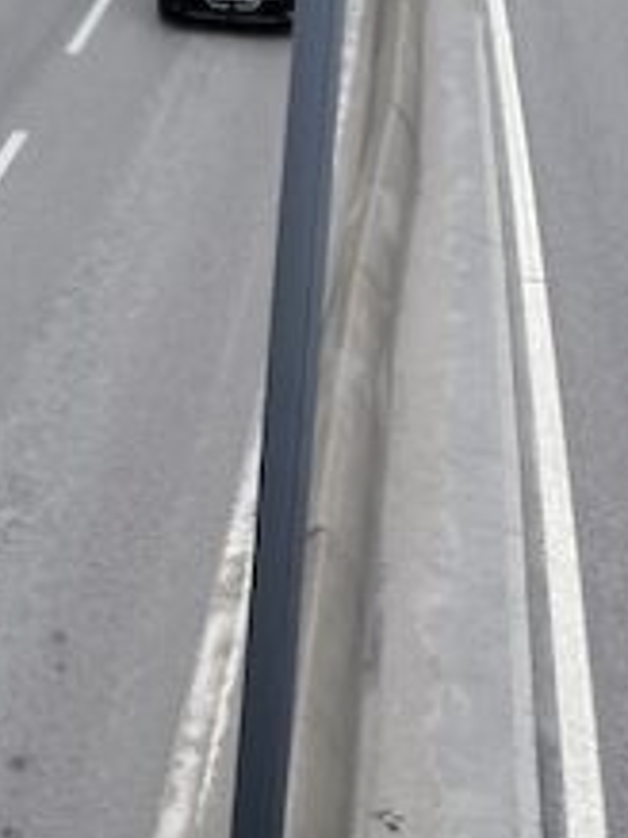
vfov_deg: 23.0
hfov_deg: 17.6
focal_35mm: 83
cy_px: 96
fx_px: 2010
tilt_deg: -17.0
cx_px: 96
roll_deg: -2.5
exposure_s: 1/1103
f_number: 1.6
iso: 32
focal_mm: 4.2
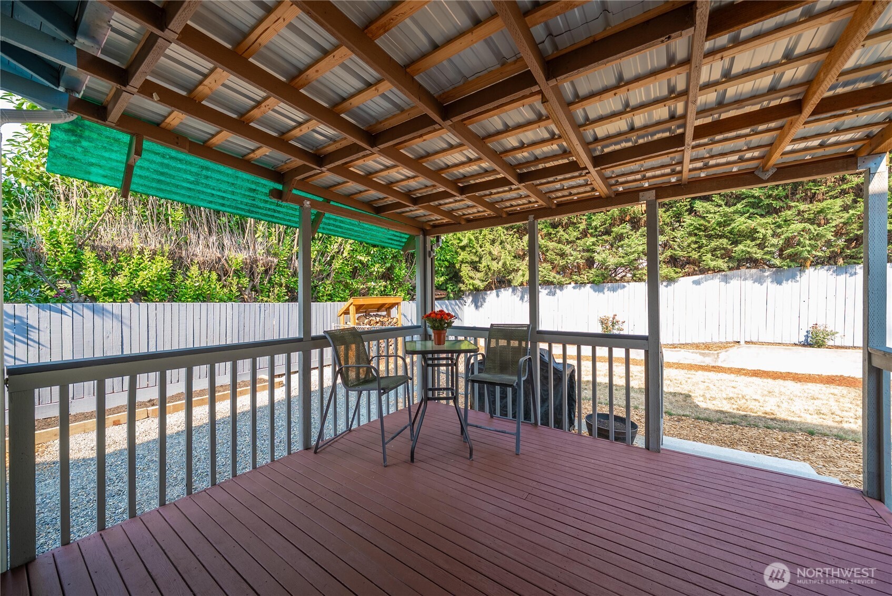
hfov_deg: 112.6
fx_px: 297
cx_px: 446
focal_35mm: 12
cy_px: 298
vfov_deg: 90.1
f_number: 7.1
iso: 200
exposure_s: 1/30
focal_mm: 12
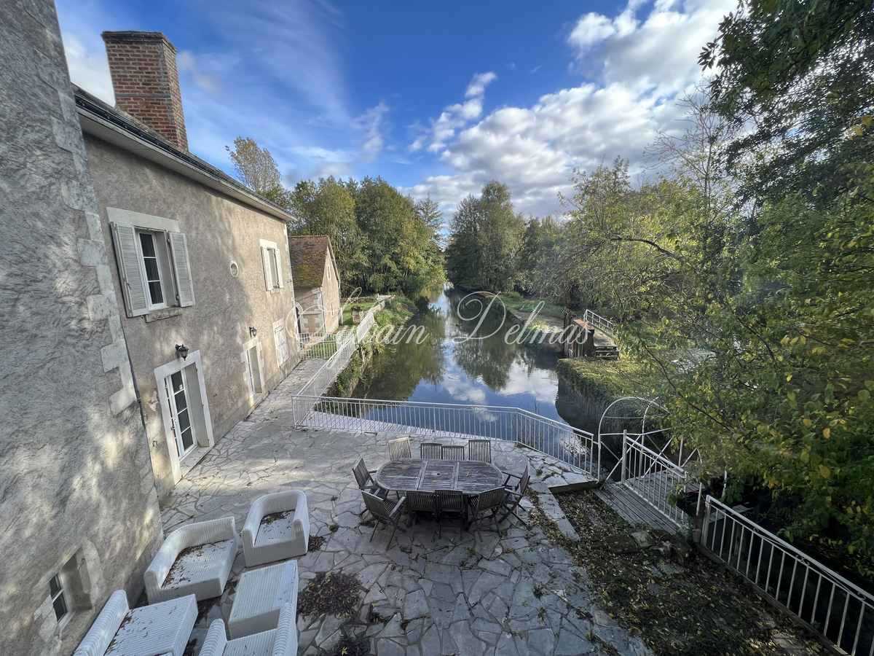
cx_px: 437
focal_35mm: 13
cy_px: 328
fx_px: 328
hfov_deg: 106.2
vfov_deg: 89.9
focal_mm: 1.57
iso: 32
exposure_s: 1/280
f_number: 1.8
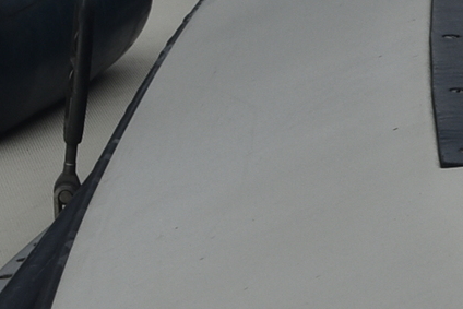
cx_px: 878
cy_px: -198
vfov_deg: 5.9
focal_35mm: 230
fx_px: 2959
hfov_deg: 8.5
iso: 200
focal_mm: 26
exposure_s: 1/400
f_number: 10
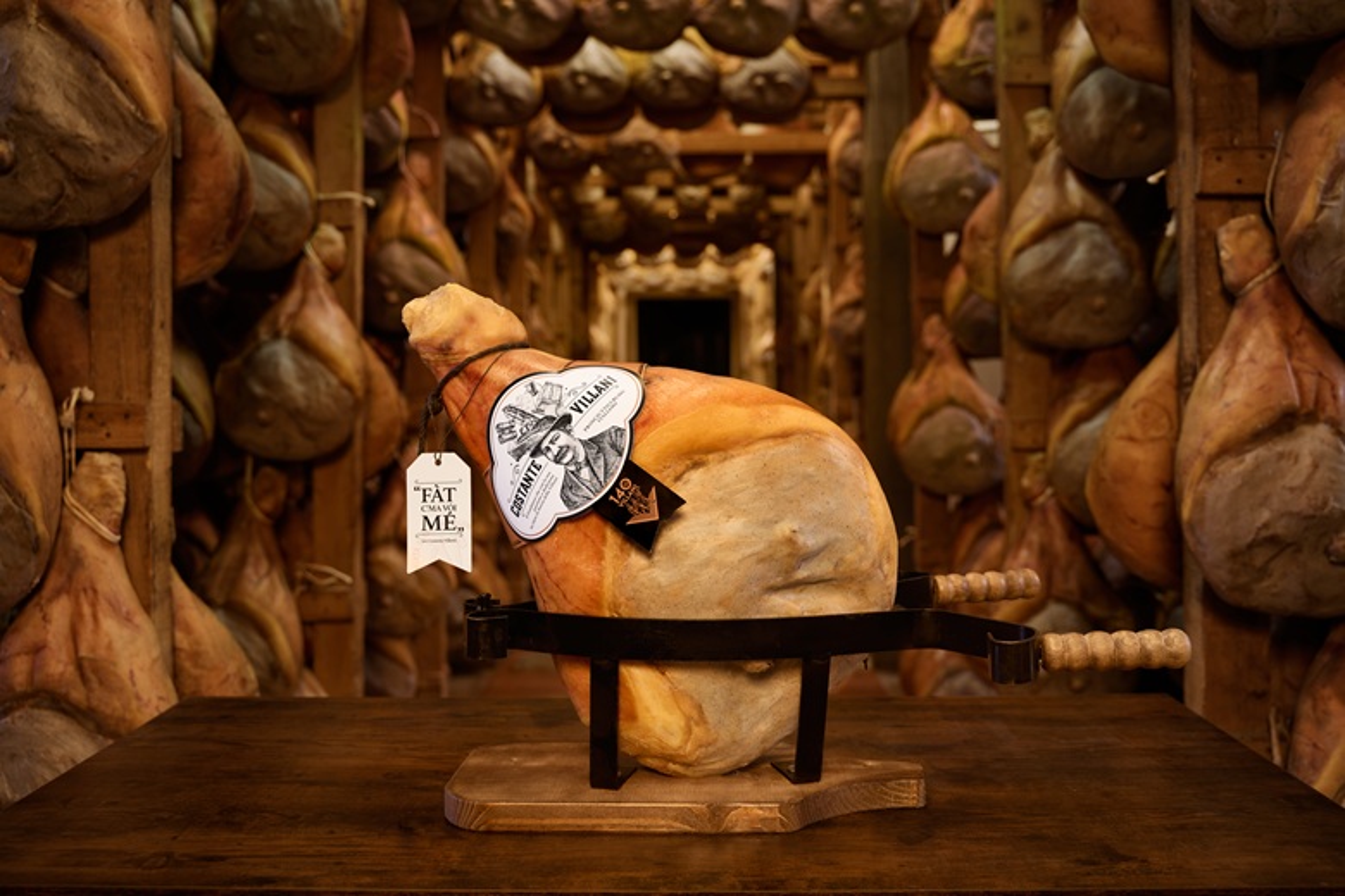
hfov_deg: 57.2
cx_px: 672
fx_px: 1233
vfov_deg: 40.0
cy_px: 448
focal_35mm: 33
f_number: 3.5
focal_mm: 33
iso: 100
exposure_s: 1/2.5
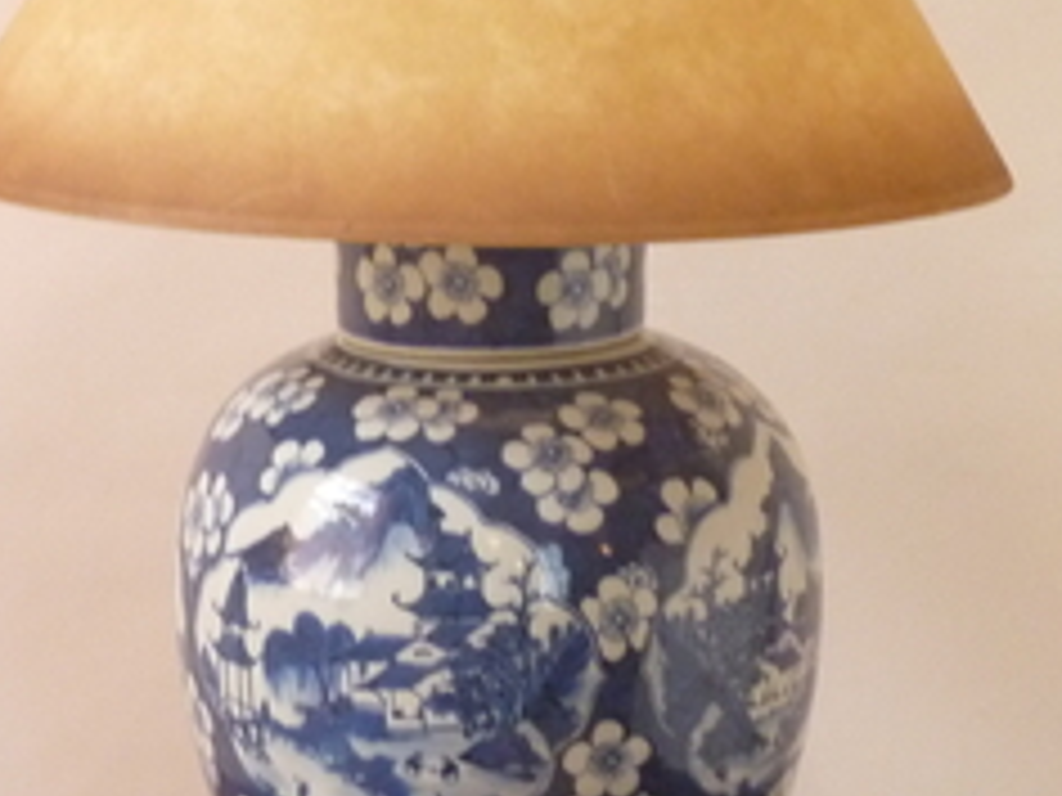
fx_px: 4602
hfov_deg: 13.2
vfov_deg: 9.9
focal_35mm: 150
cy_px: 324
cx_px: 454
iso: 400
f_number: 3.9
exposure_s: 1/15
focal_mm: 9.7
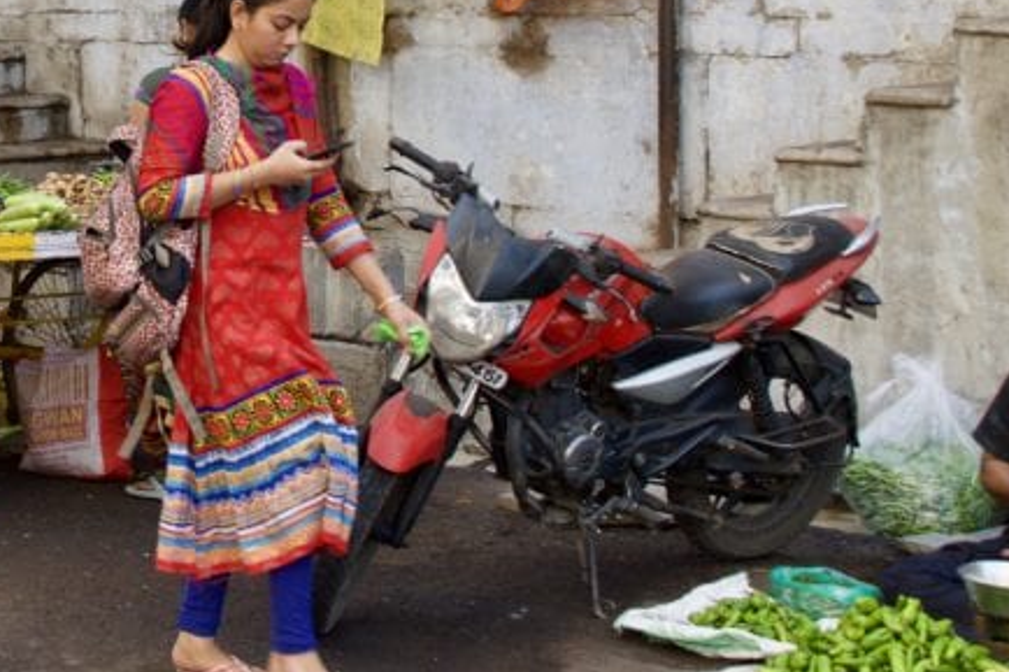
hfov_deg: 21.6
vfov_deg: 14.6
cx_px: 84
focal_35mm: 92
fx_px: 2577
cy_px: -17
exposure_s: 1/160
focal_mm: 26
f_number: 6.3
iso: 200
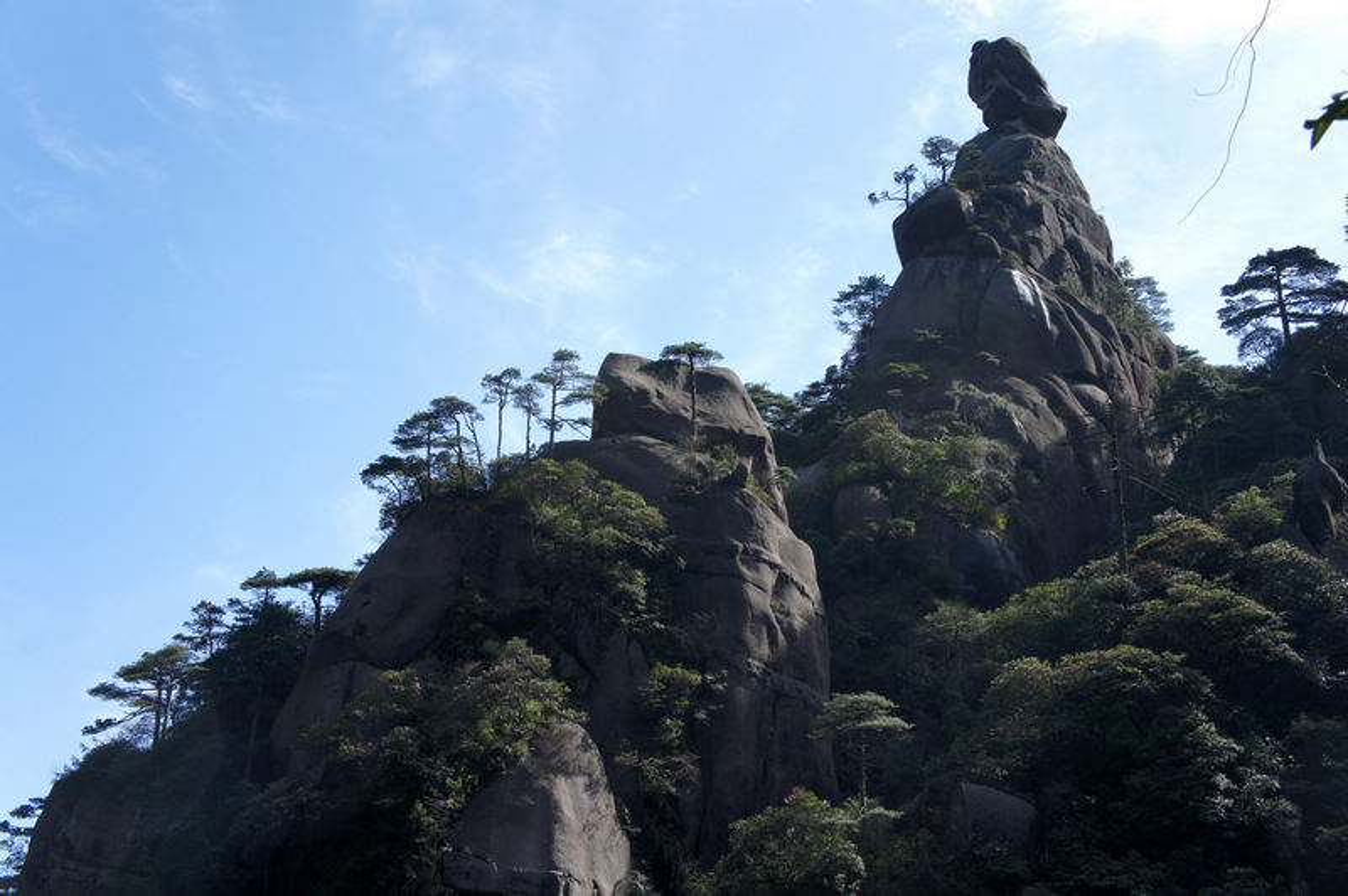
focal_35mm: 46
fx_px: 1740
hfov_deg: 42.4
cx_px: 674
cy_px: 448
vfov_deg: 28.9
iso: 200
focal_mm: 31
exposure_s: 1/250
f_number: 8
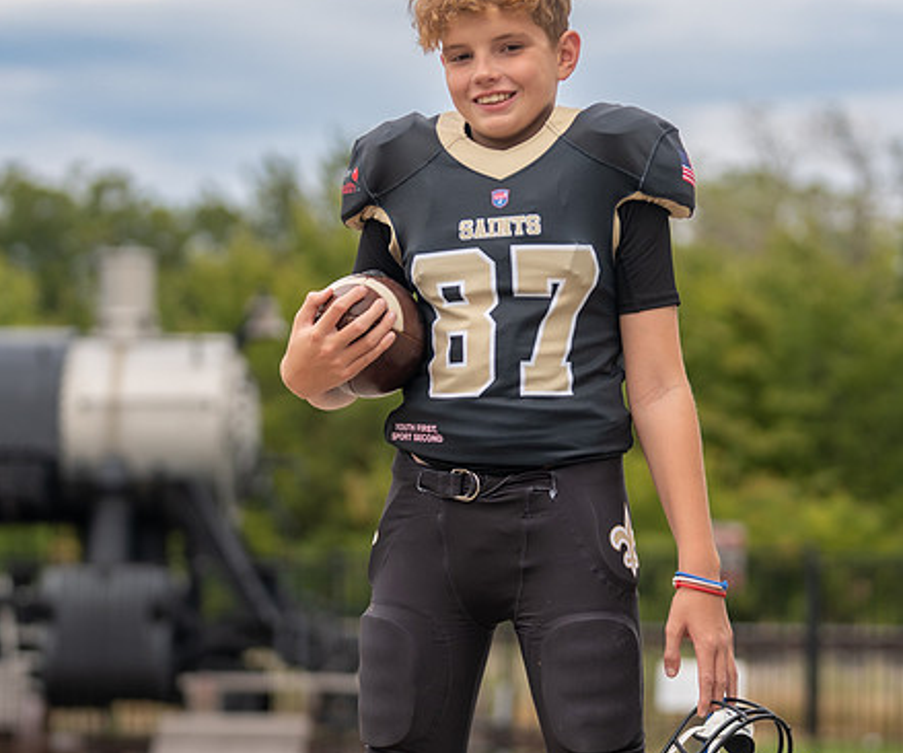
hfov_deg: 11.4
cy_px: 341
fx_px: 4537
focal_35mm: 167
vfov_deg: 9.5
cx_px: 539
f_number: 2.8
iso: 100
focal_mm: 94
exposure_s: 1/400
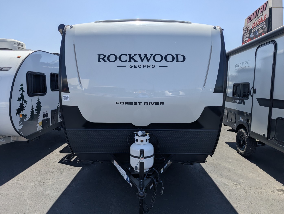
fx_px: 197
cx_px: 142
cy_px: 107
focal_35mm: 24
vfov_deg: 56.9
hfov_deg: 71.5
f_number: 1.85
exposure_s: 1/1984
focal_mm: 6.81
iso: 46
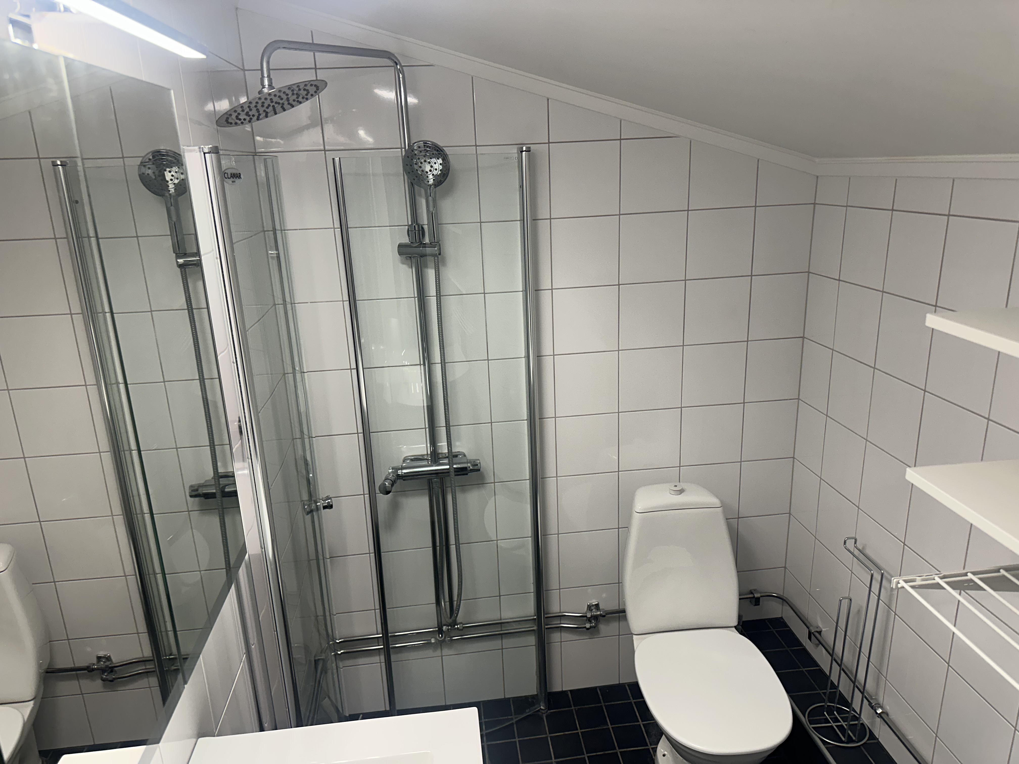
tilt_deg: -15.9
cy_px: 382
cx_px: 510
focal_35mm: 24
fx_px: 706
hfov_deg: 71.6
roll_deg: +2.8
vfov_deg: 56.8
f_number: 1.78
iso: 125
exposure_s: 1/100
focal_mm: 6.86
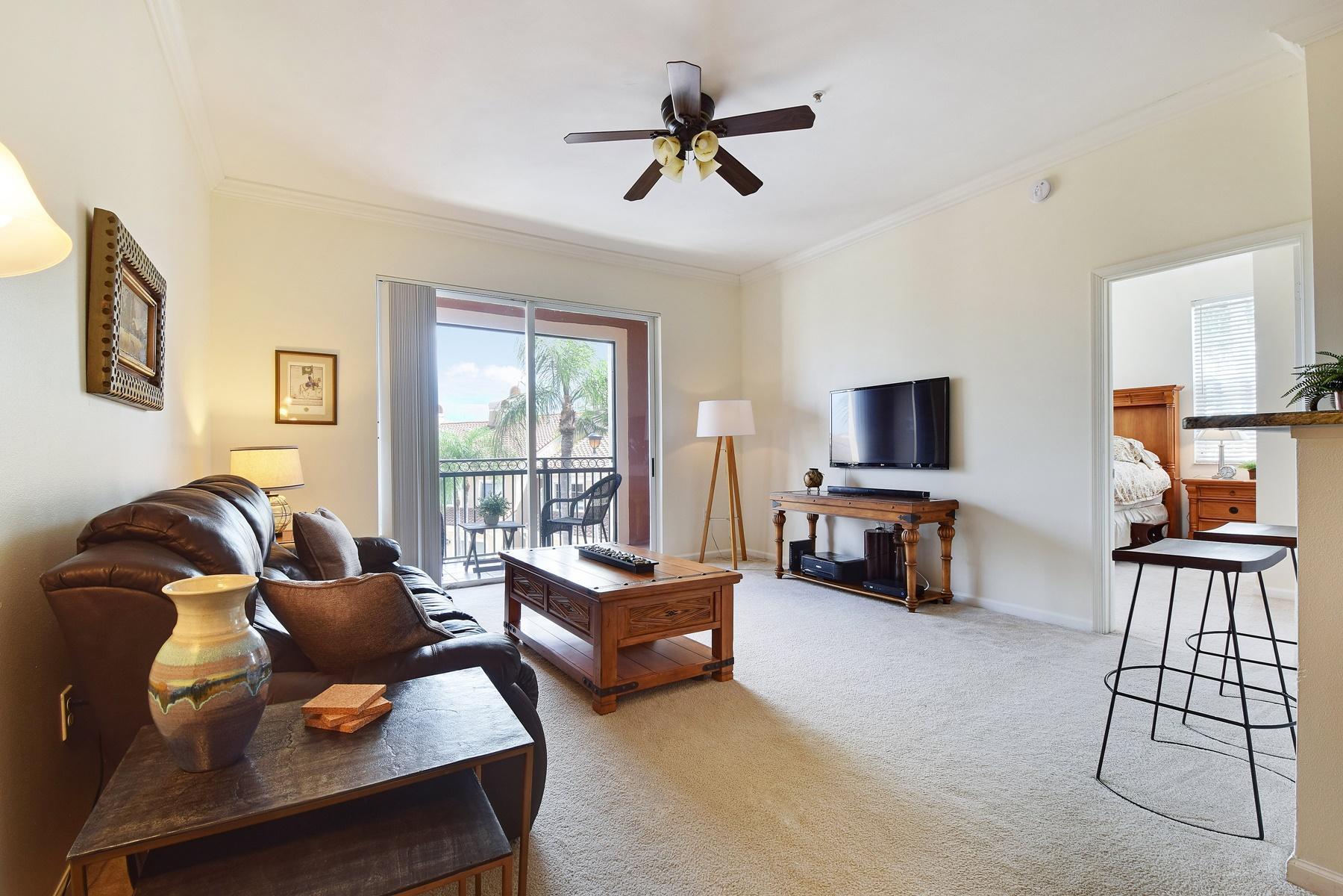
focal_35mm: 15
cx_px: 672
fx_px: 560
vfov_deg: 77.3
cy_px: 448
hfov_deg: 100.4
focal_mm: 10
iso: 100
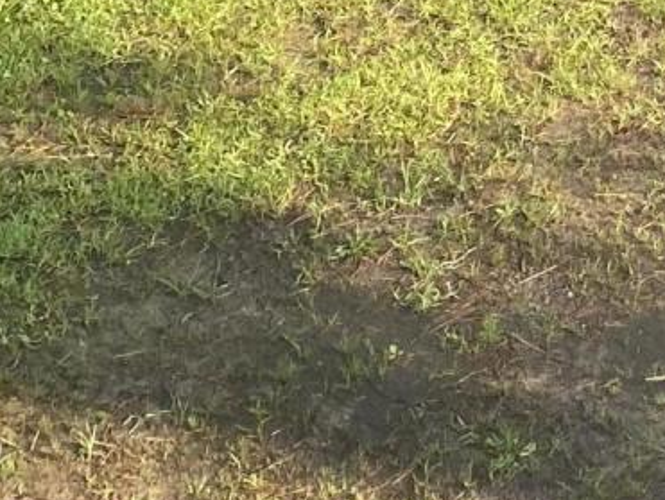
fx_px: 2692
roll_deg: +2.4
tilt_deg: -8.4
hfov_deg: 13.7
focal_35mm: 140
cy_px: -837
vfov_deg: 9.1
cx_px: 769
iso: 32
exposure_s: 1/485
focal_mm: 4.25
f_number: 1.8
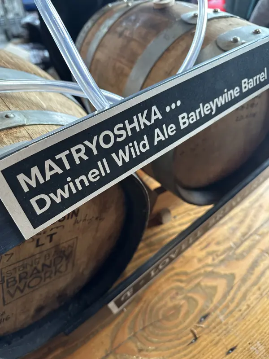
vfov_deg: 71.6
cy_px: 180
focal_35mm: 24
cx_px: 134
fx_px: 249
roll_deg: -3.3
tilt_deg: -43.9
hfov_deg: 56.8
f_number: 1.78
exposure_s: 1/60
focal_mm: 6.86
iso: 320
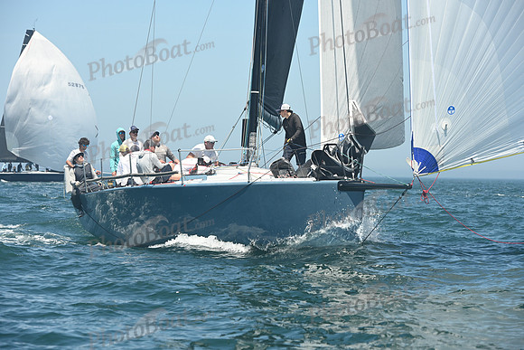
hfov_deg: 15.2
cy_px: 175
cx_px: 262
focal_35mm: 135
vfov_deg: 10.2
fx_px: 1965
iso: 320
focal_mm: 135
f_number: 6.3
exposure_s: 1/1000
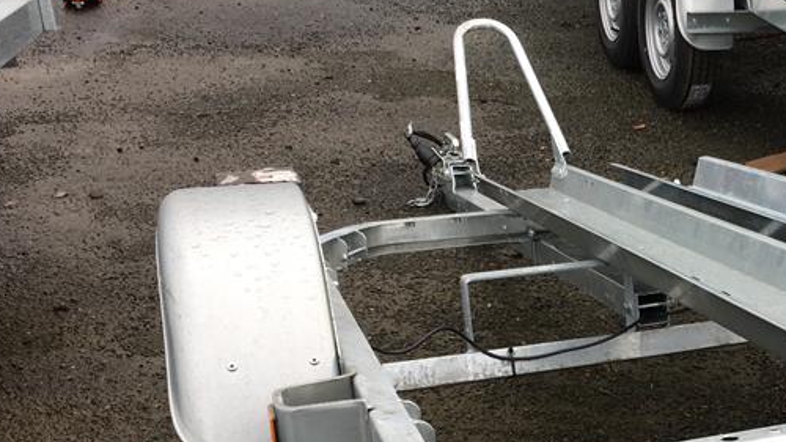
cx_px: 725
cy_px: 415
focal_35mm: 60
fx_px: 1250
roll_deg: -2.3
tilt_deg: -26.0
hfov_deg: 32.9
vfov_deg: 19.6
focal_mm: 4.15
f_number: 2.2
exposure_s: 1/125
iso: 25
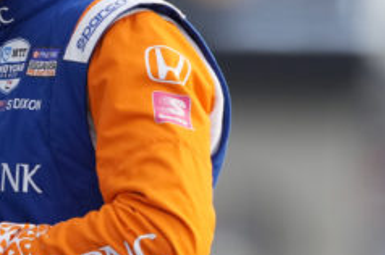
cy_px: 94
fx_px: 27607
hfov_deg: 0.8
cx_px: -92
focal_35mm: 2585
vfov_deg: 0.5
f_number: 5
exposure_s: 1/1000
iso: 800
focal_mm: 600
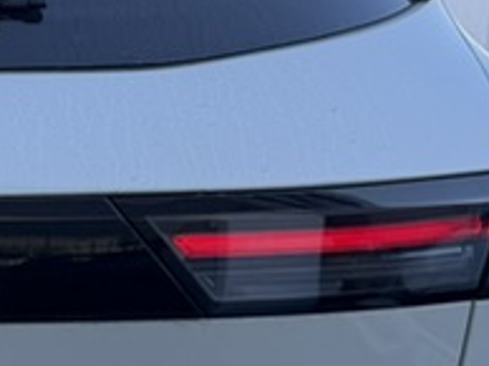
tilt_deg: -17.3
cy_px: 429
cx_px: -371
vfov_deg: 11.4
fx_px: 1792
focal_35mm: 127
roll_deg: +0.5
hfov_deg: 13.9
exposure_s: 1/822
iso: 100
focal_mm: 6.76
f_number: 1.78
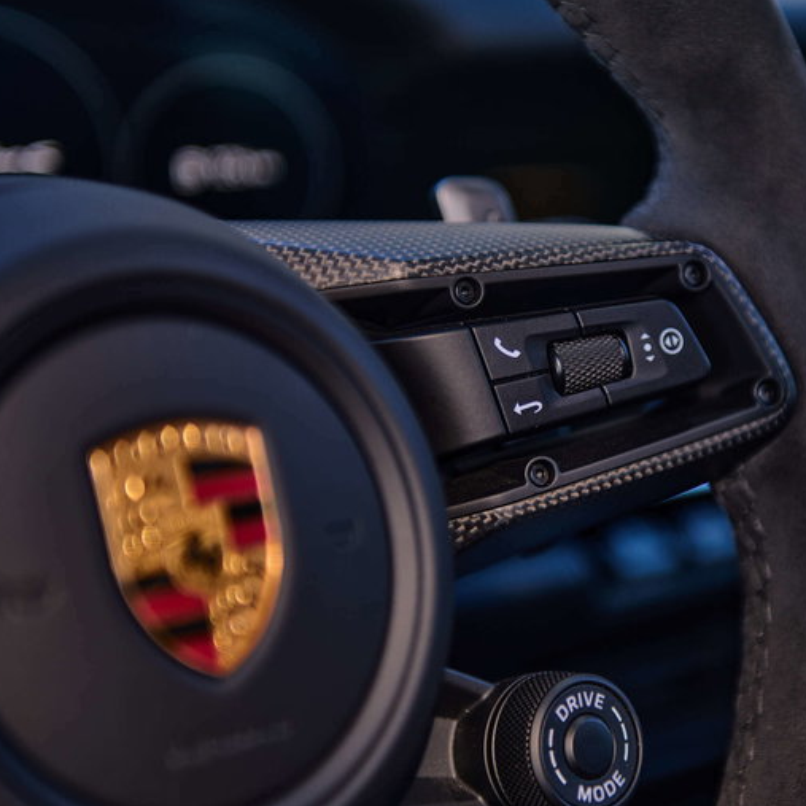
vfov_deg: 19.3
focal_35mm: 90
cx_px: 561
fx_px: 2371
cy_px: 403
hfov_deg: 19.2
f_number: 2.8
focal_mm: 70
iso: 160
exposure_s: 1/125
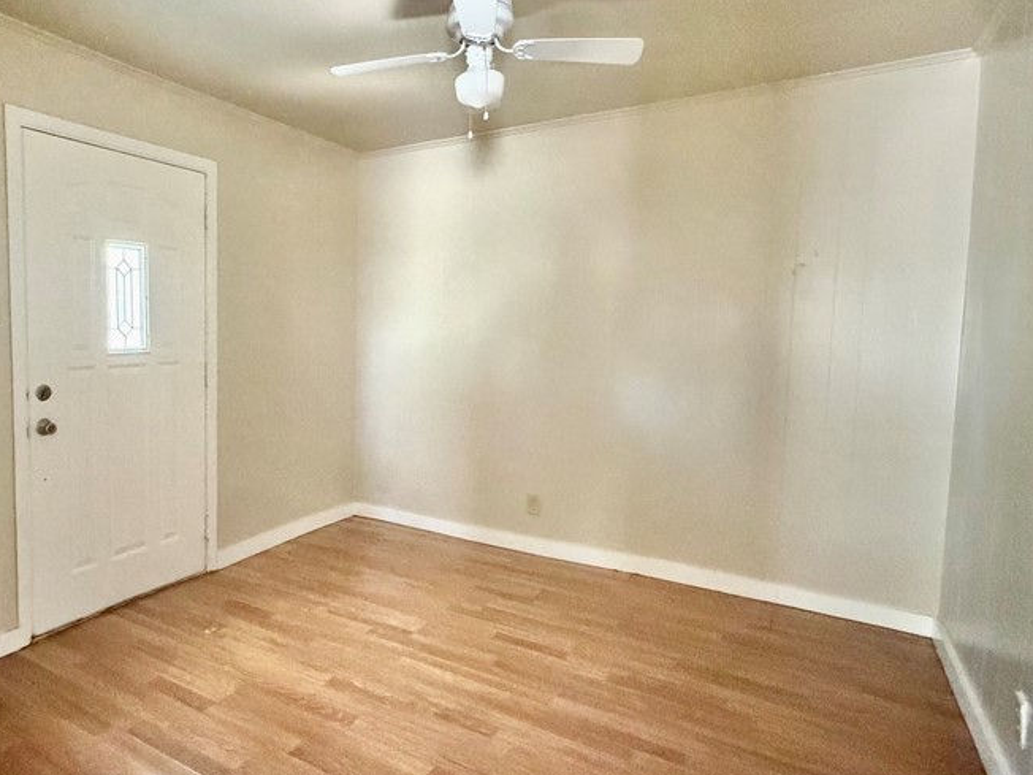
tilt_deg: -4.5
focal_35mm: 22
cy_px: 366
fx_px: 657
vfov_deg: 61.0
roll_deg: +0.3
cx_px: 363
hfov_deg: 74.5
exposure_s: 1/47
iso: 1250
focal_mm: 2.22
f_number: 2.2
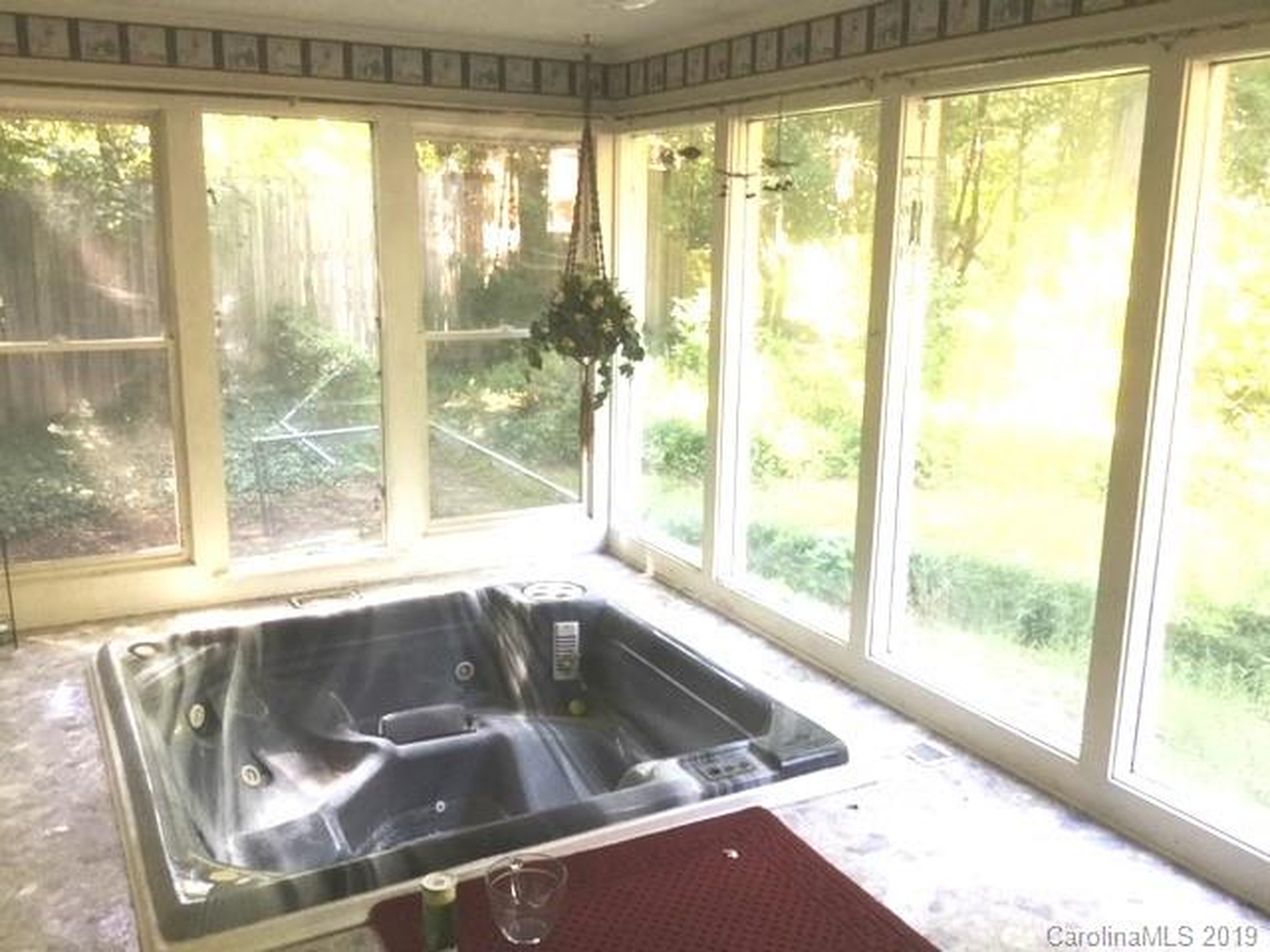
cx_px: 635
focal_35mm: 31
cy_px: 476
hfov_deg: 58.4
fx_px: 1137
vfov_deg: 45.4
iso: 50
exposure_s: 1/30
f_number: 2.4
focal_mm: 3.3
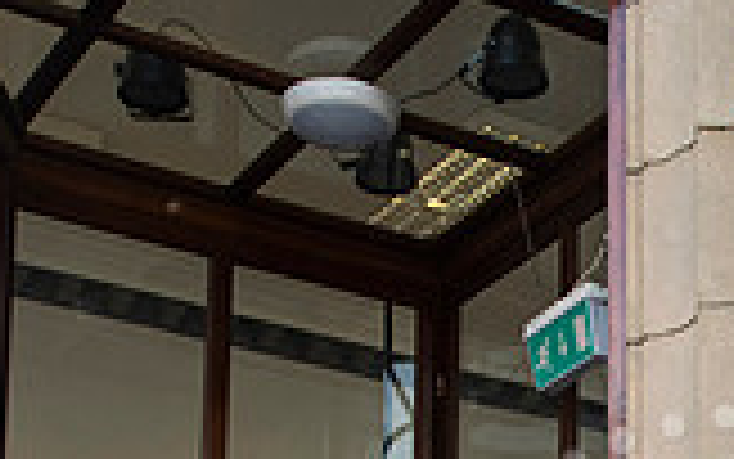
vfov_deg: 12.1
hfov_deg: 20.2
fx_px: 1961
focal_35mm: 98
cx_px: 819
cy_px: 858
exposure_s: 1/250
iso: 200
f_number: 5.6
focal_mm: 17
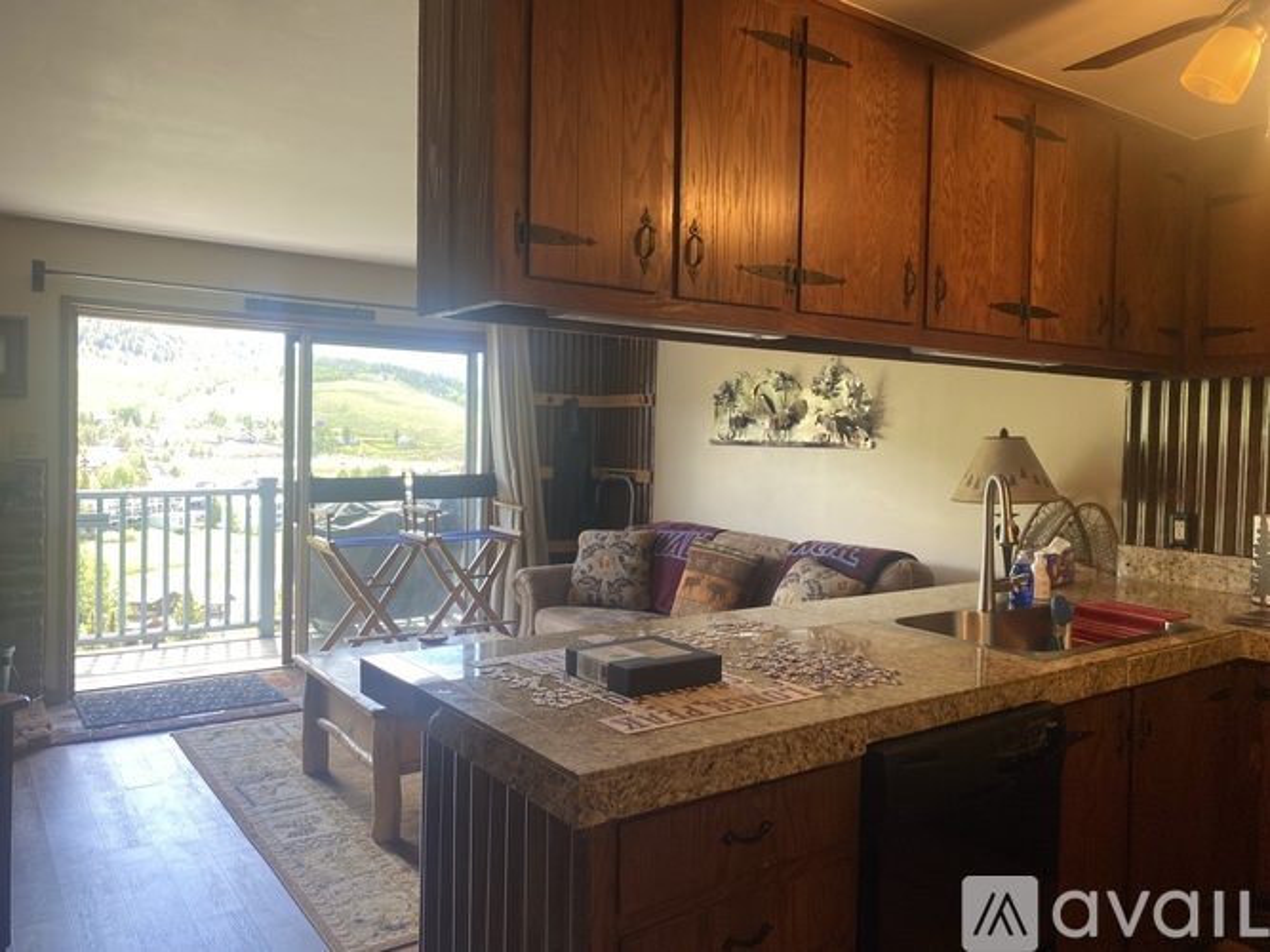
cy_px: 476
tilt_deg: -0.5
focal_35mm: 26
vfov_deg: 53.0
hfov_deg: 67.3
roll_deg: -1.4
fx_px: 954
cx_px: 635
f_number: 1.8
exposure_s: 1/60
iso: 64
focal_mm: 4.25
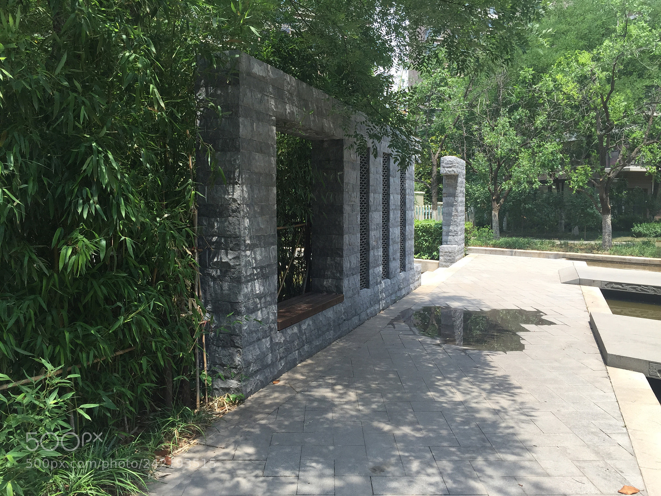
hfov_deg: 61.7
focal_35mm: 29
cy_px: 248
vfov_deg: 48.2
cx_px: 330
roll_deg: +0.4
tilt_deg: -3.5
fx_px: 554
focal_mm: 4.15
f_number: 2.2
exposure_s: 1/694
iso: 32
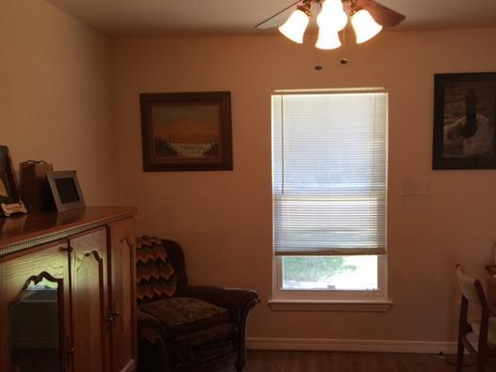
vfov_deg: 40.7
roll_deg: -0.1
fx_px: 502
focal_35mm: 35
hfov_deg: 52.5
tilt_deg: -4.9
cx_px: 271
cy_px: 209
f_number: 2.2
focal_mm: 4.15
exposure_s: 1/30
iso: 32
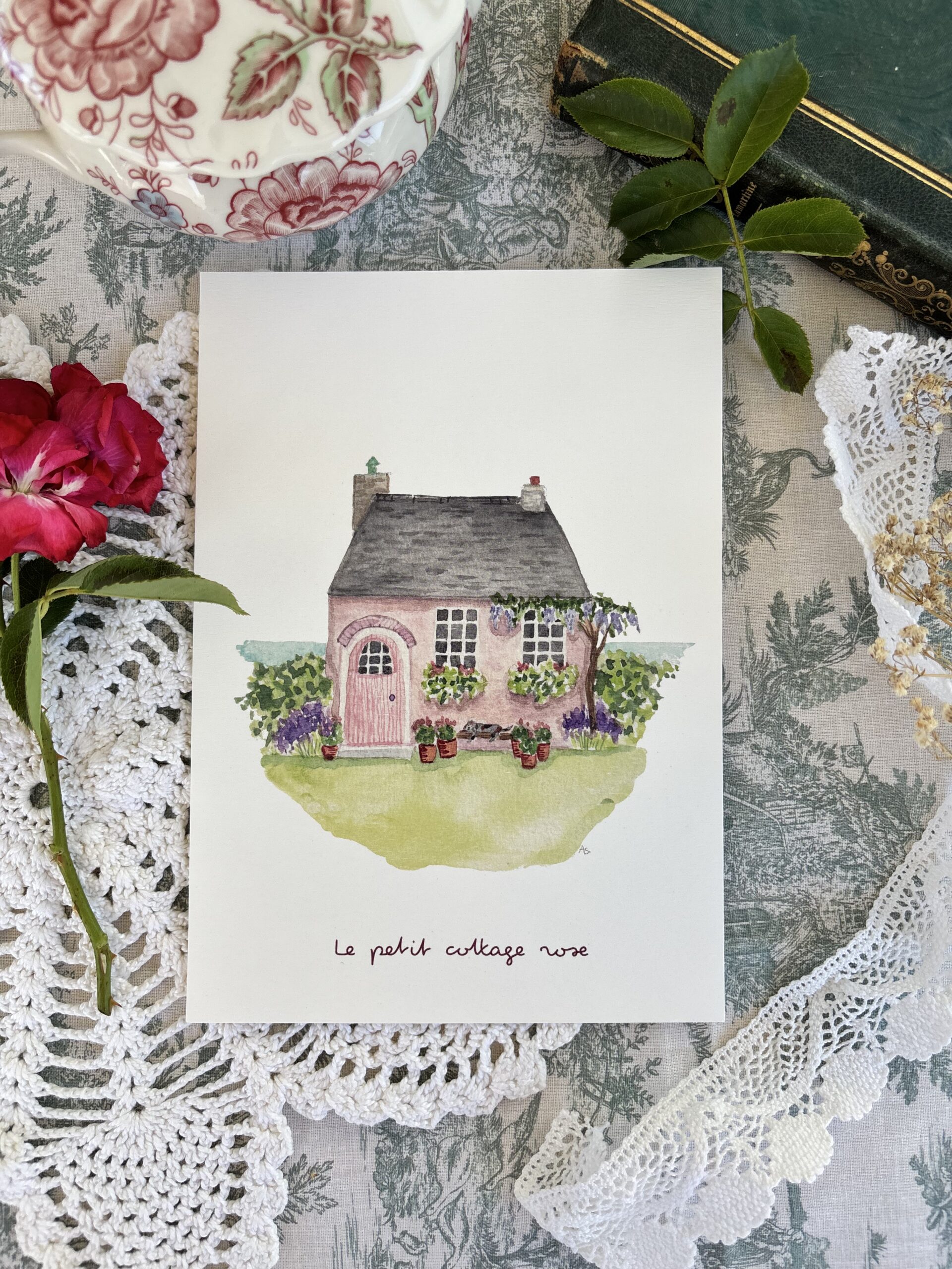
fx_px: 953
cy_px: 634
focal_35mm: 26
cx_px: 476
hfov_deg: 53.1
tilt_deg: -86.9
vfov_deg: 67.3
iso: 50
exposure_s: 1/559
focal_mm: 5.96
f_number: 1.6
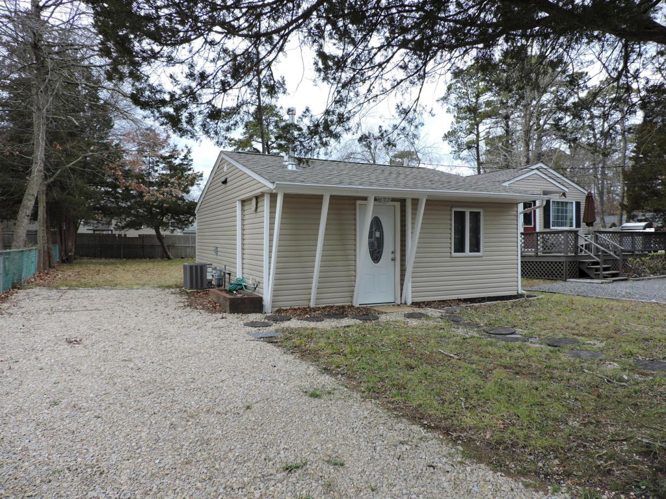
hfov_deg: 71.6
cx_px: 333
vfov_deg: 56.8
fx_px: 462
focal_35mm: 24
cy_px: 250
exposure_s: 1/250
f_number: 3
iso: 100
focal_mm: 4.3
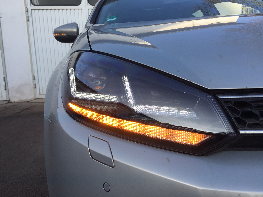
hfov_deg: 61.7
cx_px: 132
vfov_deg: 48.2
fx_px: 220
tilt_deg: -9.2
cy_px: 98
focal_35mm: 29
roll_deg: +2.9
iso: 32
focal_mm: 4.15
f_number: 2.2
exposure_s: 1/760
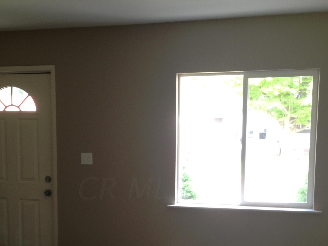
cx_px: 132
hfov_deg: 35.4
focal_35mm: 54
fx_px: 512
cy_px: 189
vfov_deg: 26.6
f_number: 2.4
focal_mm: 4.13
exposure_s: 1/20
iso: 50
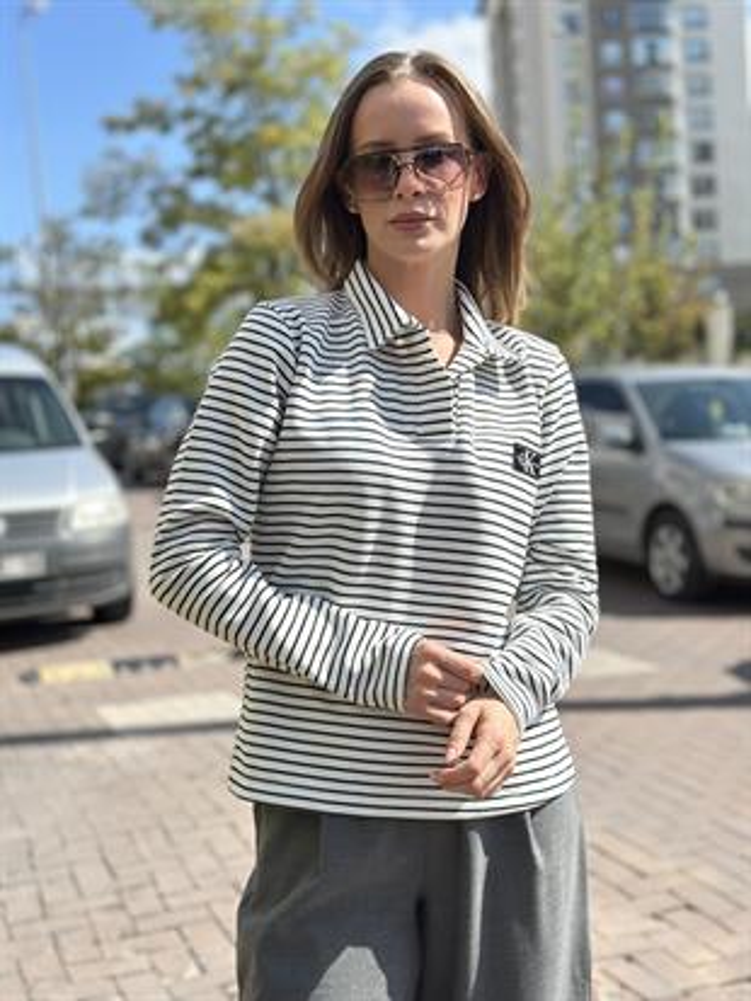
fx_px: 1388
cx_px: 376
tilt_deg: -0.9
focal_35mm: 48
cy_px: 500
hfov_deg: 30.3
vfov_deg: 39.6
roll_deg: +3.6
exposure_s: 1/4785
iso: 100
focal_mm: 6.86
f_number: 1.78
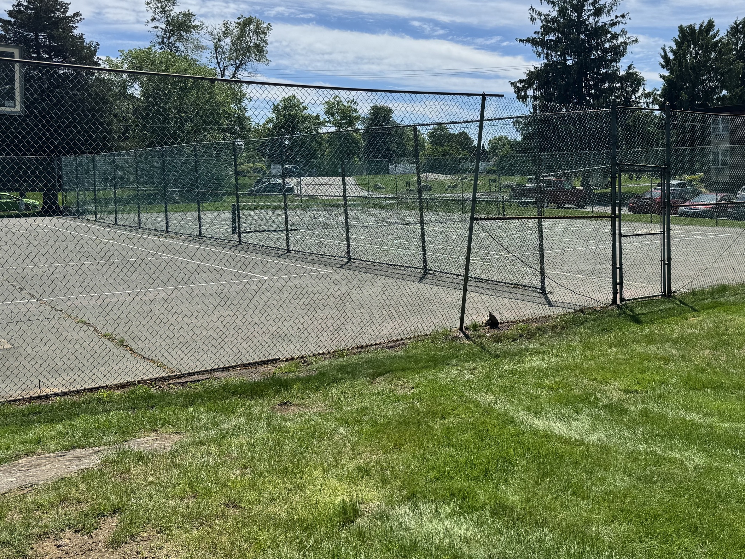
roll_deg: +0.9
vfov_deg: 40.5
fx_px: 753
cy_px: 220
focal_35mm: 35
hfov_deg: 52.1
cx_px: 462
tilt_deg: -3.5
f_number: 1.78
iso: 80
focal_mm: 6.76
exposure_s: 1/6410
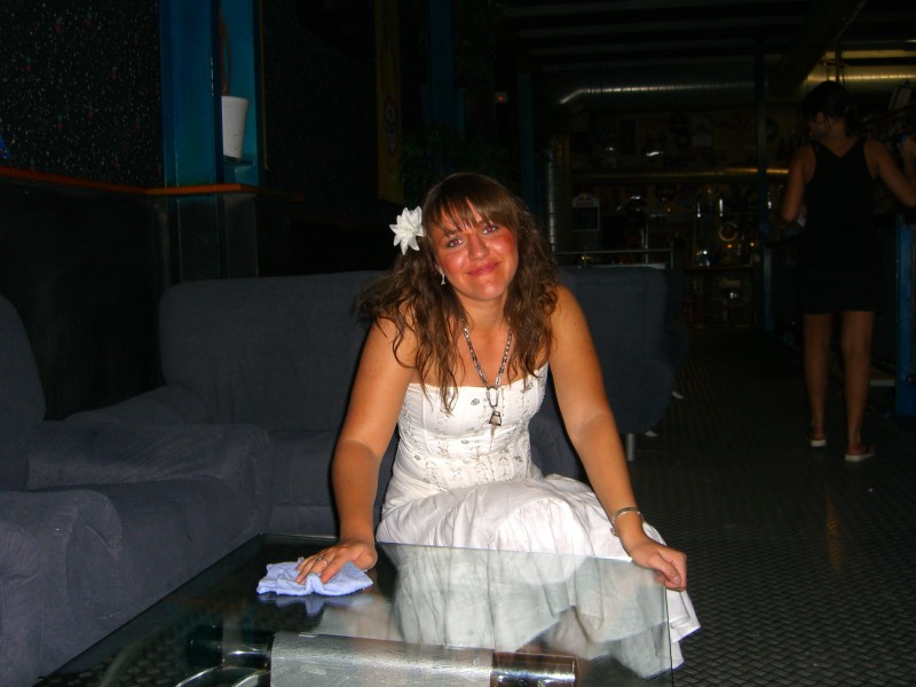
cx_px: 458
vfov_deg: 37.7
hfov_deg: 49.0
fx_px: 1006
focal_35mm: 38
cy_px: 344
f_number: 2.8
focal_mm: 7.9
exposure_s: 1/60
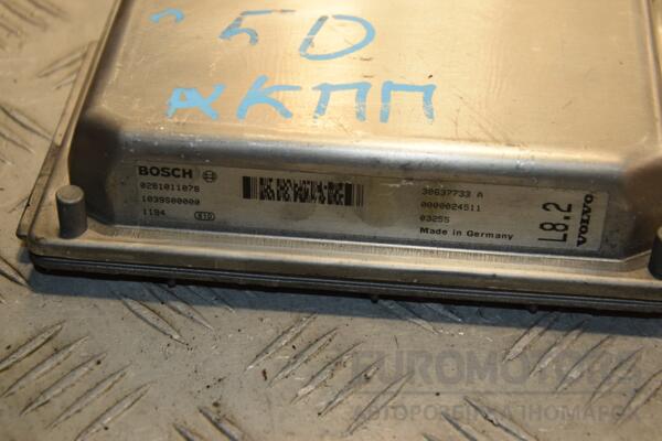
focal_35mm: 78
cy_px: 220
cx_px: 331
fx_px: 1434
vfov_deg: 17.5
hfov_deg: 26.0
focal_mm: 52
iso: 800
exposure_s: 1/200
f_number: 7.1
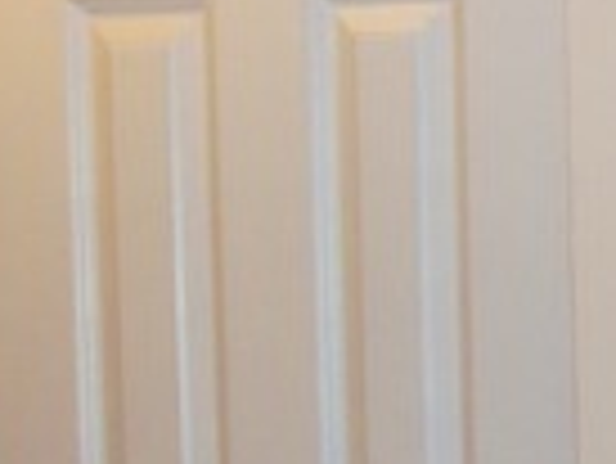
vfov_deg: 10.7
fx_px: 2404
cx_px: 1183
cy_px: 631
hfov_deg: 12.9
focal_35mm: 135
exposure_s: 1/30
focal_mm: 5.2
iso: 100
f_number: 3.4
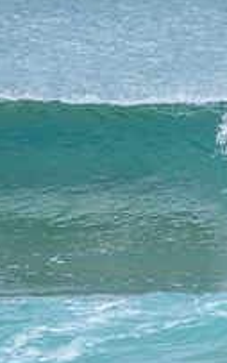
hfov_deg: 0.7
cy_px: 35
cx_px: 490
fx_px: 17696
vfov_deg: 1.2
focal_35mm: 1789
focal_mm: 500
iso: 560
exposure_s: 1/2000
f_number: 5.6
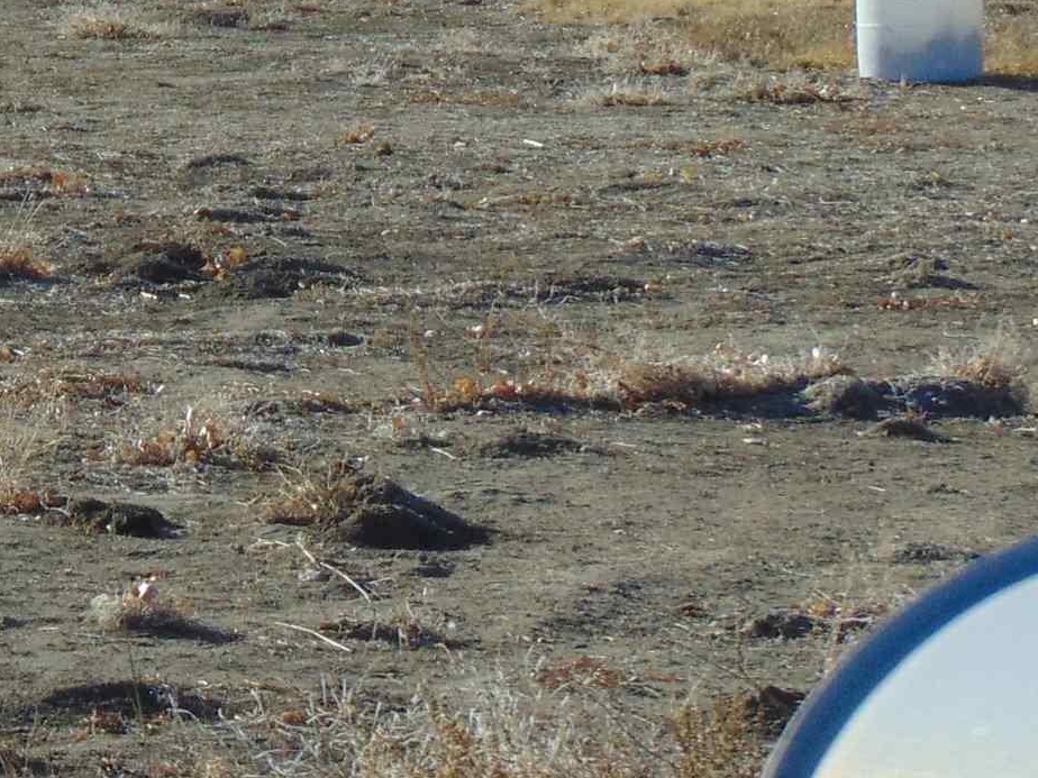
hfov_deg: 5.5
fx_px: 10765
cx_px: -453
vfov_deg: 4.1
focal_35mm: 359
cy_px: -48
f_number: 3.9
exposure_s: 1/800
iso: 80
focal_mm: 19.4
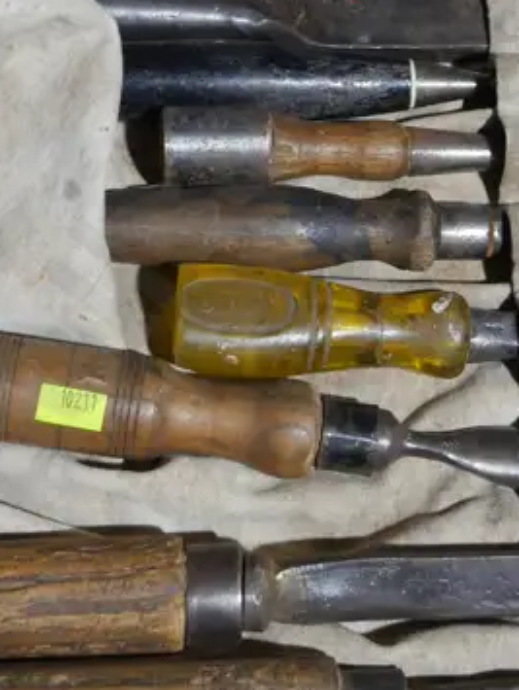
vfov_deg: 19.6
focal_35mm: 98
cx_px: 300
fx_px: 1956
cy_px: 58
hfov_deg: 15.1
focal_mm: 17
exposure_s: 1/60
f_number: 4
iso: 500
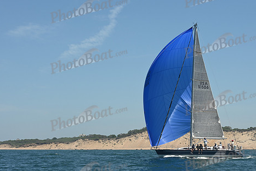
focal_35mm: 87
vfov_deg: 15.7
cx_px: 156
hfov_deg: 23.3
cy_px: 81
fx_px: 618
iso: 320
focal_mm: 70
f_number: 8
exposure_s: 1/1000
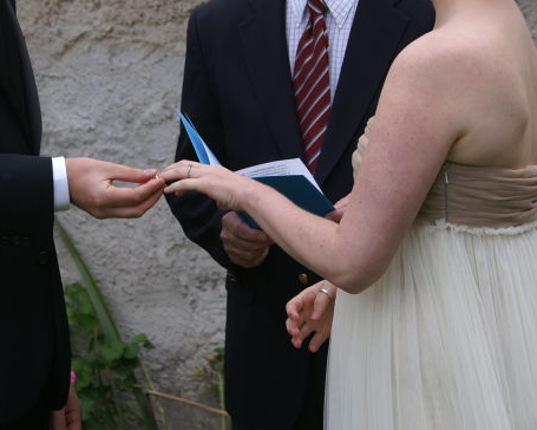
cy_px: 145
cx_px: 219
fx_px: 2750
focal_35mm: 173
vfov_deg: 8.9
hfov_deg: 11.2
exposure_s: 1/125
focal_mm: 70
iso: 100
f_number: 6.7
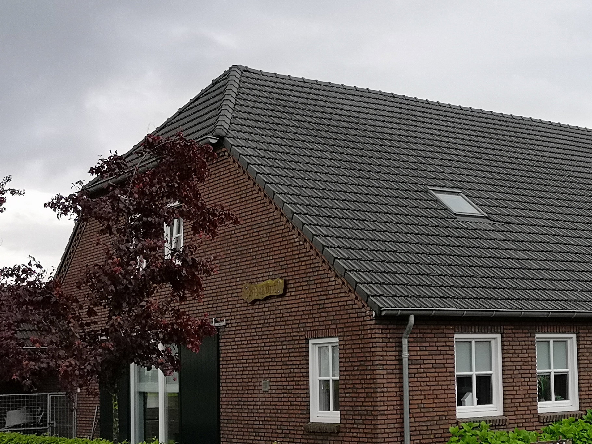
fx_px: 1060
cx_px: 499
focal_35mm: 62
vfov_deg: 23.5
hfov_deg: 30.2
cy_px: 317
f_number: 1.8
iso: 50
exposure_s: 1/1035
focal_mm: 3.95
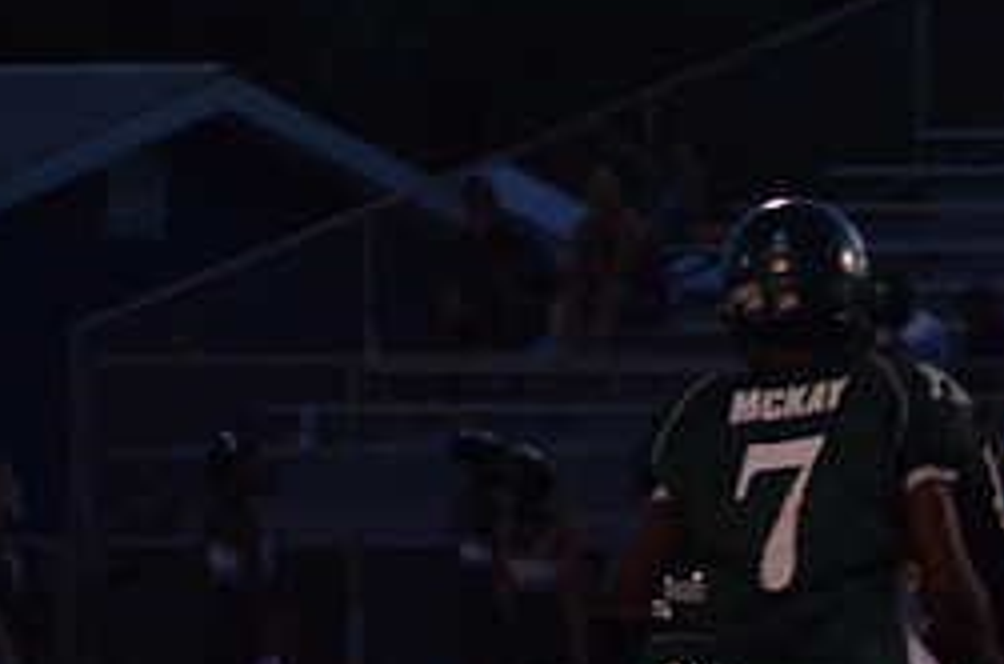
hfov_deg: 3.0
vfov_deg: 2.0
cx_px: 1140
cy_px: 720
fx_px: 19278
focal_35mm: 693
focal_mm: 200
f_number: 5.6
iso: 3200
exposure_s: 1/400
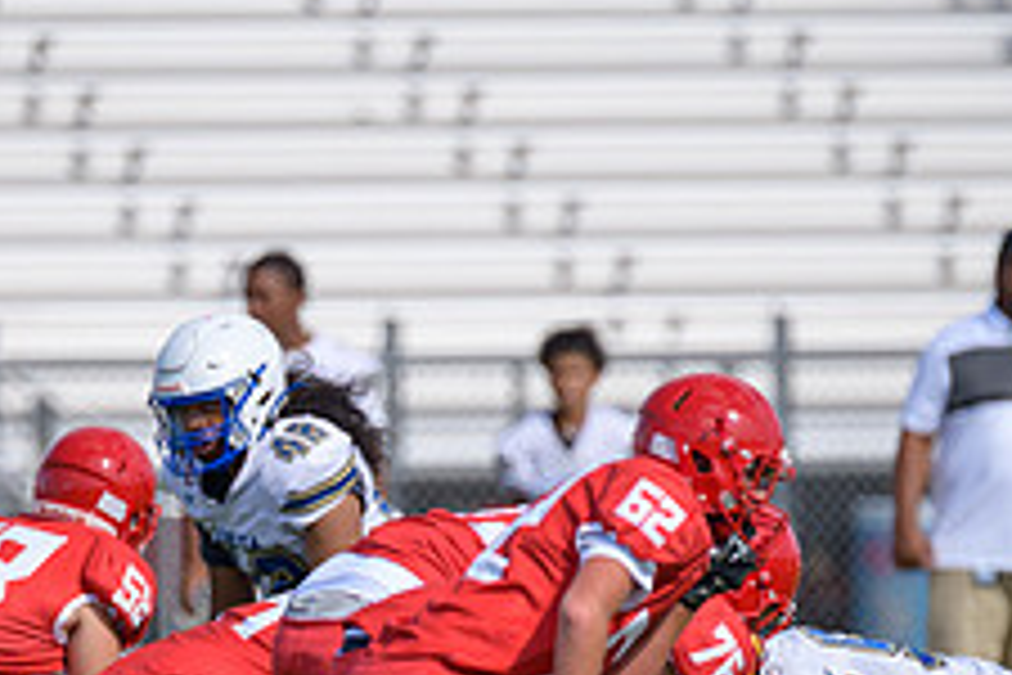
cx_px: 400
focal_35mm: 772
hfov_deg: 2.7
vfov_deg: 1.8
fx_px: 21700
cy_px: 799
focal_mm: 300
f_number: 2.8
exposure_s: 1/3200
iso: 200
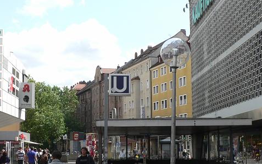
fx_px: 457
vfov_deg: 20.3
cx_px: 136
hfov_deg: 32.0
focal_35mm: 64
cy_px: 93
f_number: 4.5
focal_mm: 6
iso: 80
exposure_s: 1/400
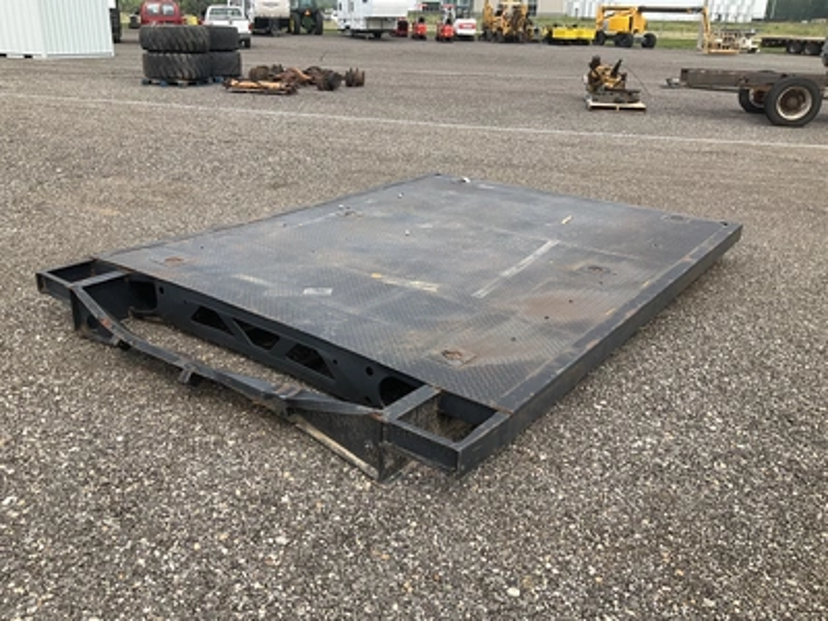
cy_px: 310
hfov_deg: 61.7
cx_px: 414
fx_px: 694
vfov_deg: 48.2
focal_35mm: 29
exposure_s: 1/1035
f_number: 1.8
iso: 25
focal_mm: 3
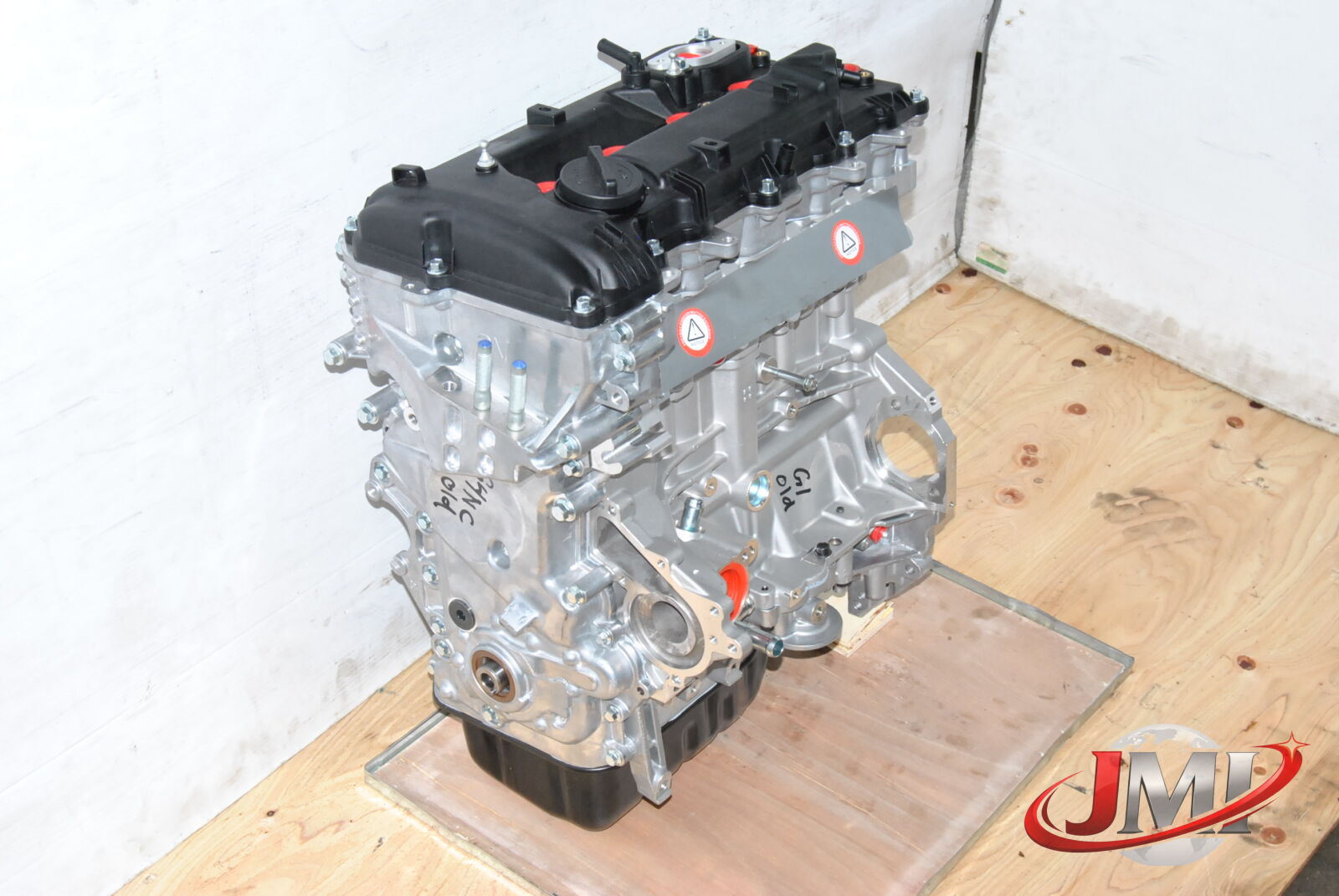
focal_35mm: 52
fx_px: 1955
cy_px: 448
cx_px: 670
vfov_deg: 25.8
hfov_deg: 37.8
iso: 800
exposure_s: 1/200
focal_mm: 35
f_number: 11
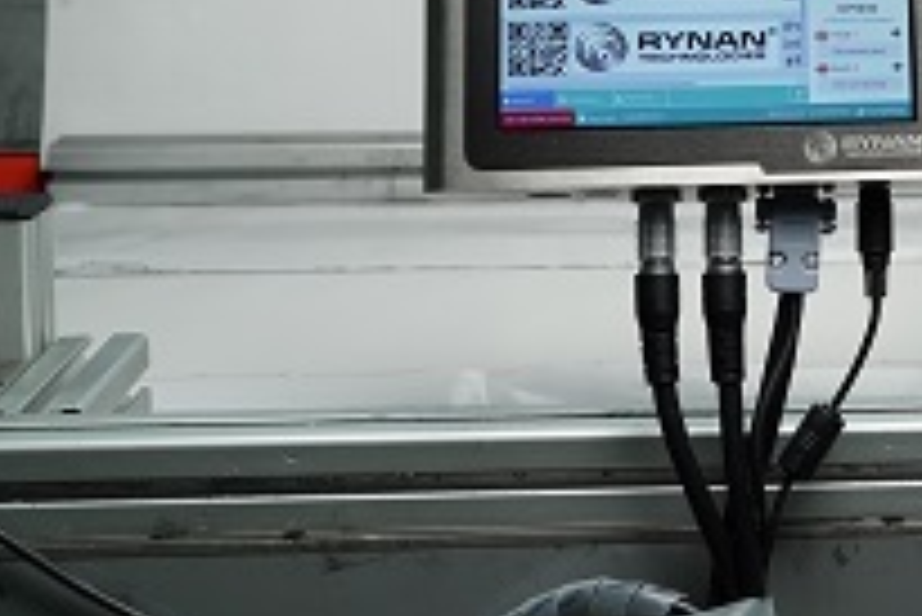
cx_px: 935
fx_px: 2435
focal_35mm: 95
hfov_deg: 20.7
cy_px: -115
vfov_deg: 14.0
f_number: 5.6
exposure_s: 1/60
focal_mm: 39
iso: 320
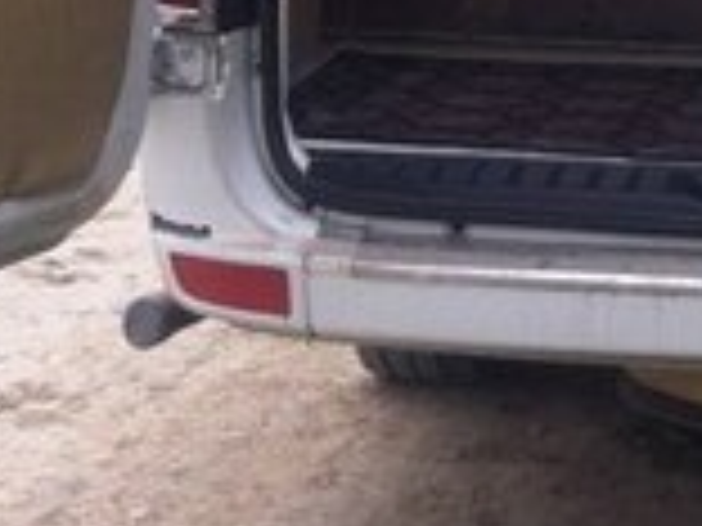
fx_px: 3001
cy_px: -483
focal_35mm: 148
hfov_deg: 13.0
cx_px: 806
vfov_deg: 9.4
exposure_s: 1/193
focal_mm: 3.85
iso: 80
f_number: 2.8
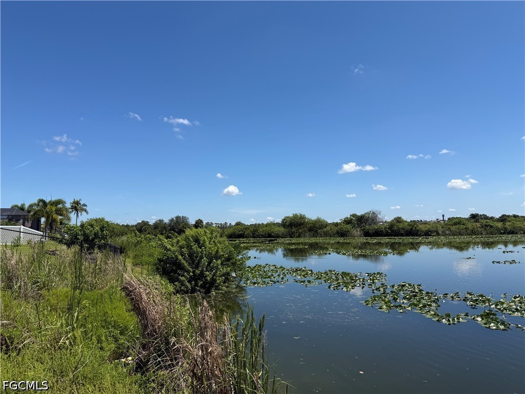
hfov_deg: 71.6
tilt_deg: +4.9
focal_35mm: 24
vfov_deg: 56.8
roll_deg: +3.2
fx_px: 364
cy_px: 197
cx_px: 262
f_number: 1.78
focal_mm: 6.76
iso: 80
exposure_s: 1/6173
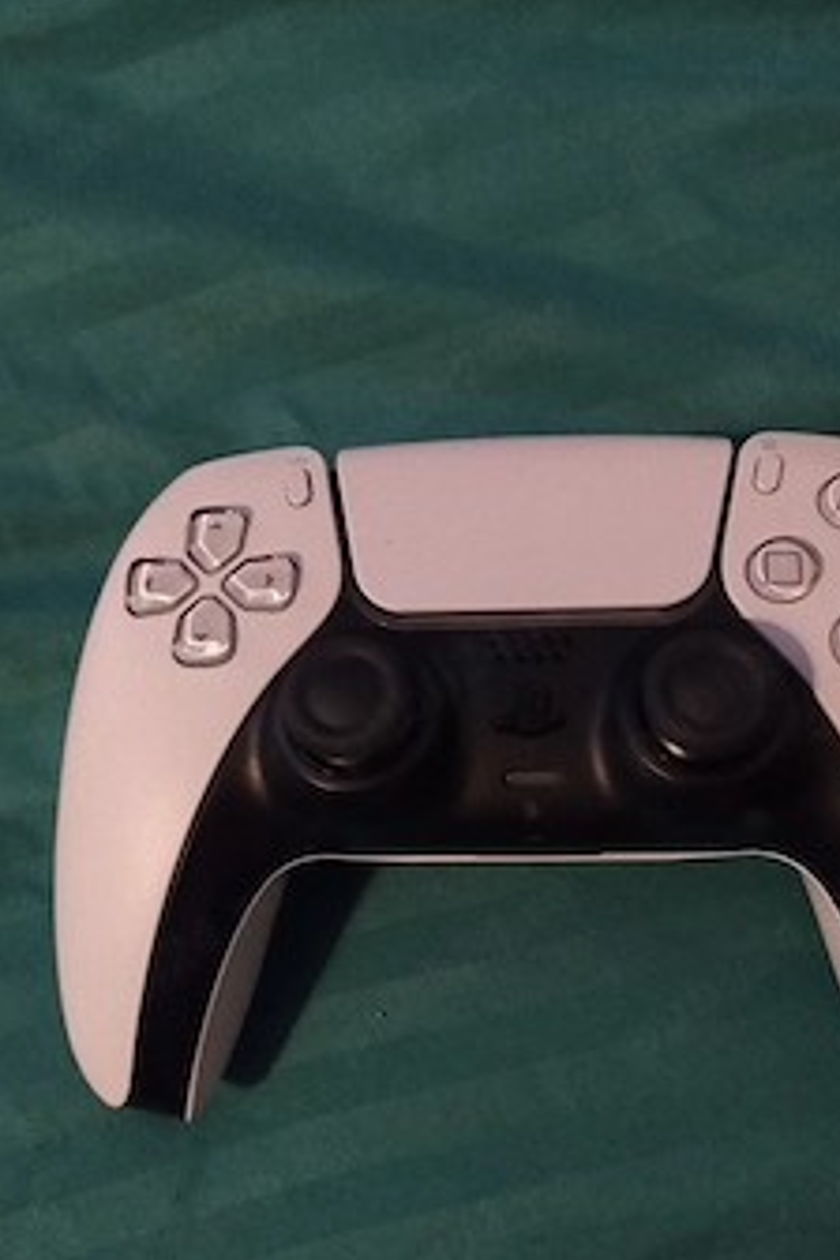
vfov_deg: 60.0
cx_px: 529
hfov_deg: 42.0
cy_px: 722
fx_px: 1085
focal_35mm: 31
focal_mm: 4.71
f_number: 1.7
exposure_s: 1/20
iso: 4113
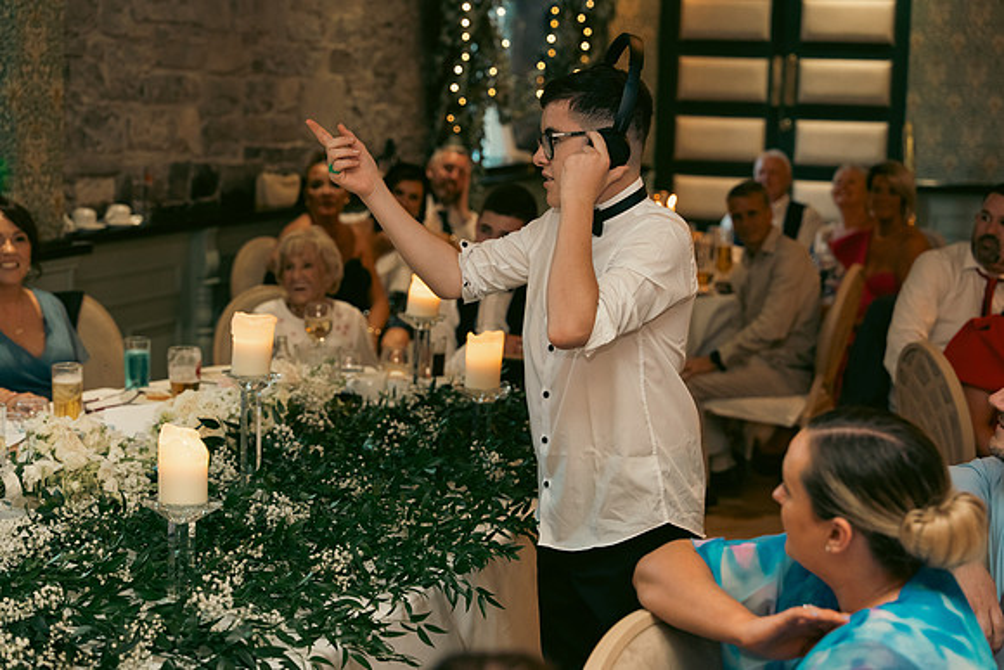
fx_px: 1953
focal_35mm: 70
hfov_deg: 28.8
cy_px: 335
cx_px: 502
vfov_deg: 19.5
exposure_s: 1/160
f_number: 3.5
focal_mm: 70
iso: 2500
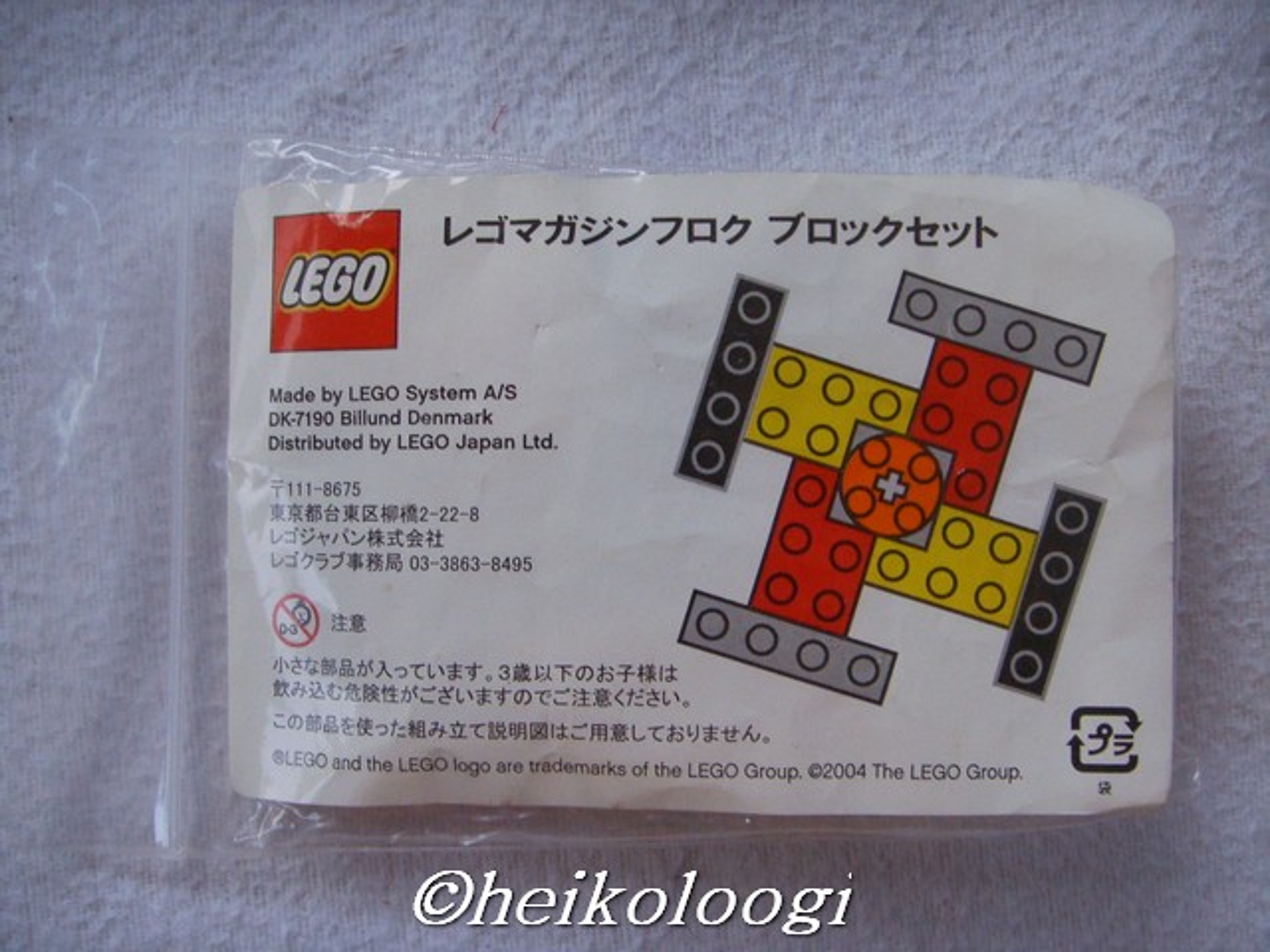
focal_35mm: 39
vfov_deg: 36.8
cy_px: 476
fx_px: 1431
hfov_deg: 47.9
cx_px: 635
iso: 150
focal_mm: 6.6
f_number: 3.5
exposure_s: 1/30
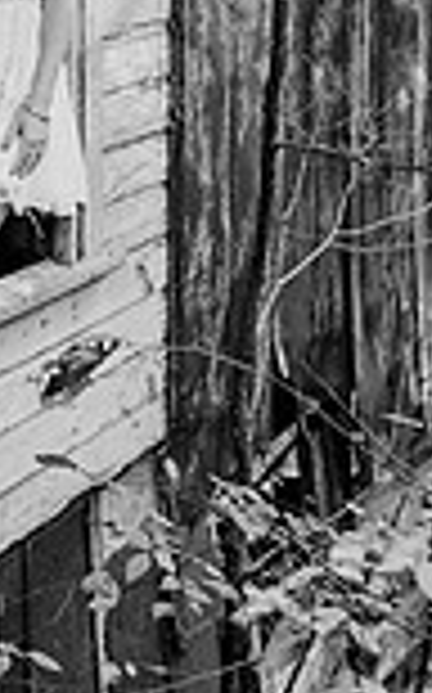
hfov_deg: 14.0
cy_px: -61
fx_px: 1736
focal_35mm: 92
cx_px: -4
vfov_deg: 21.5
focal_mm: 24
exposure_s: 1/160
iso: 320
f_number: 2.8
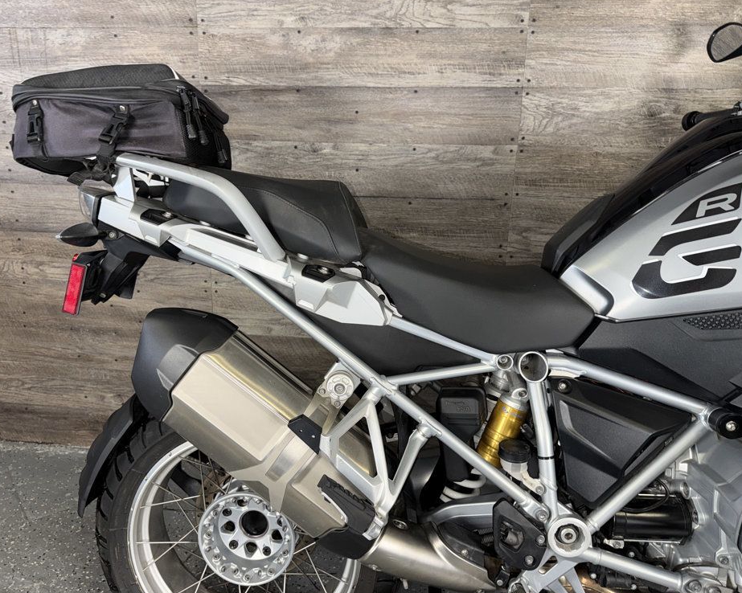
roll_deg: -1.2
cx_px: 353
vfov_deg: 54.9
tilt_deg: -14.3
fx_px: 571
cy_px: 291
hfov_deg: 66.0
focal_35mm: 26
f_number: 1.78
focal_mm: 6.76
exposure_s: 1/27
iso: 50
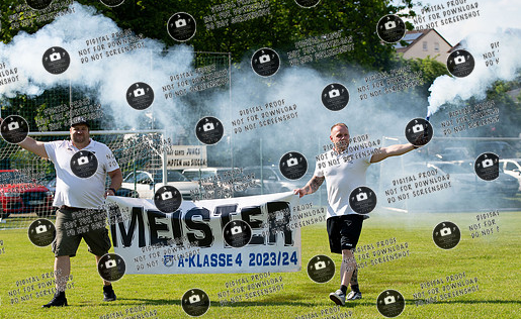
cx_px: 233
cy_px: 208
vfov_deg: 11.7
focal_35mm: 110
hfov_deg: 19.0
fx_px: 1554
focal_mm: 70
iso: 140
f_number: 3.5
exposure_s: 1/1600
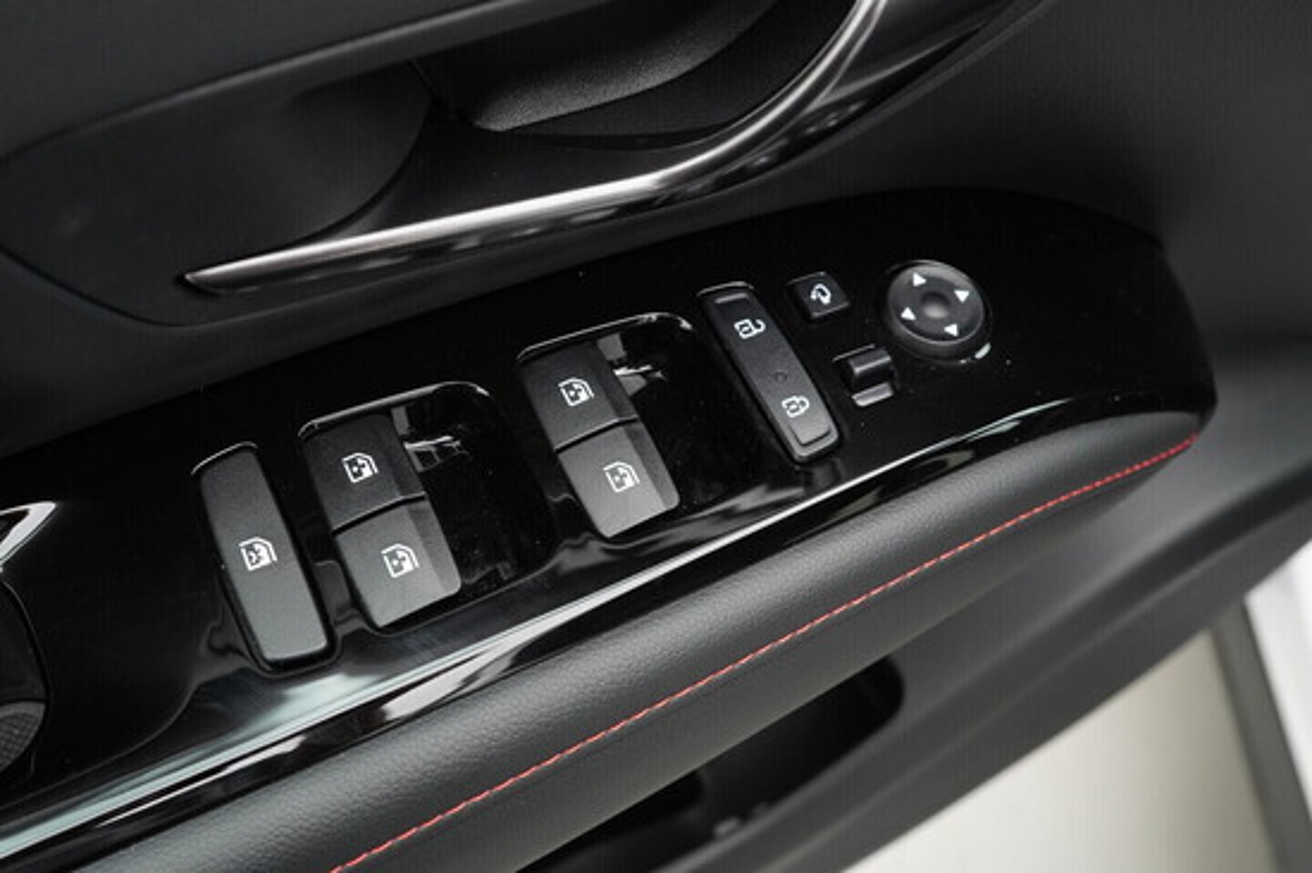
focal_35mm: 36
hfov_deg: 53.2
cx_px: 656
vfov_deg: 36.8
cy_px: 436
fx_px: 1311
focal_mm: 24
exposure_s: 1/40
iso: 640
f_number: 5.6
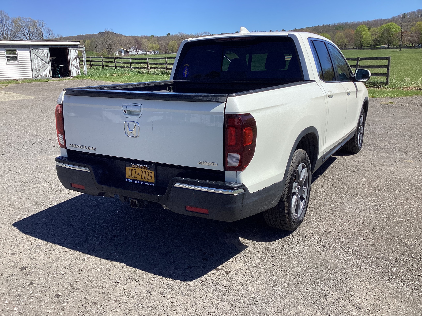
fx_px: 378
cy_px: 158
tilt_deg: -17.7
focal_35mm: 31
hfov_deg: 58.4
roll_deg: +1.9
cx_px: 211
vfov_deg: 45.4
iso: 25
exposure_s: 1/1148
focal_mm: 3.3
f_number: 2.4
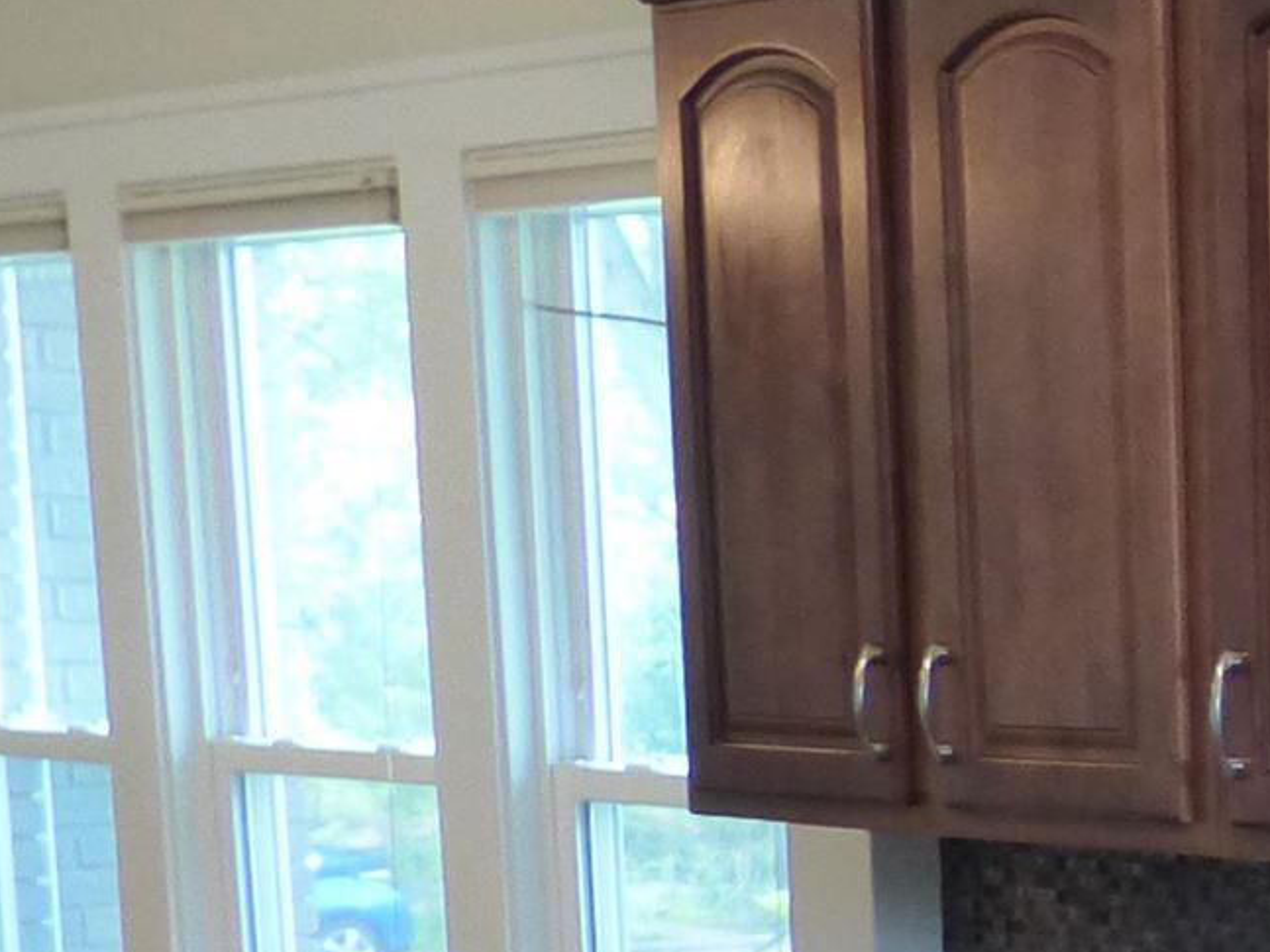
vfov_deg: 14.7
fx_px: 3485
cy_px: 1311
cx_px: 2020
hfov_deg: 18.0
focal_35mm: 95
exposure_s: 1/40
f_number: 2.8
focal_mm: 3.58
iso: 400
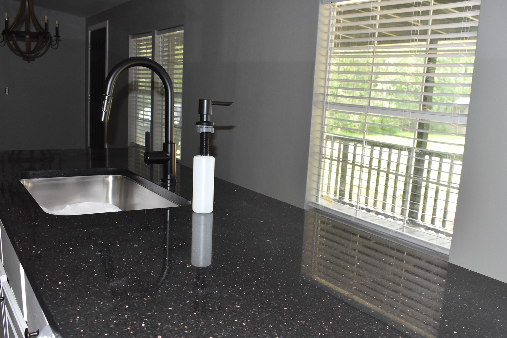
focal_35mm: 35
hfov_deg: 54.3
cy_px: 204
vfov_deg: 37.7
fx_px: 493
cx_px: 280
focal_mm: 18
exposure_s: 1/125
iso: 800
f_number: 5.6
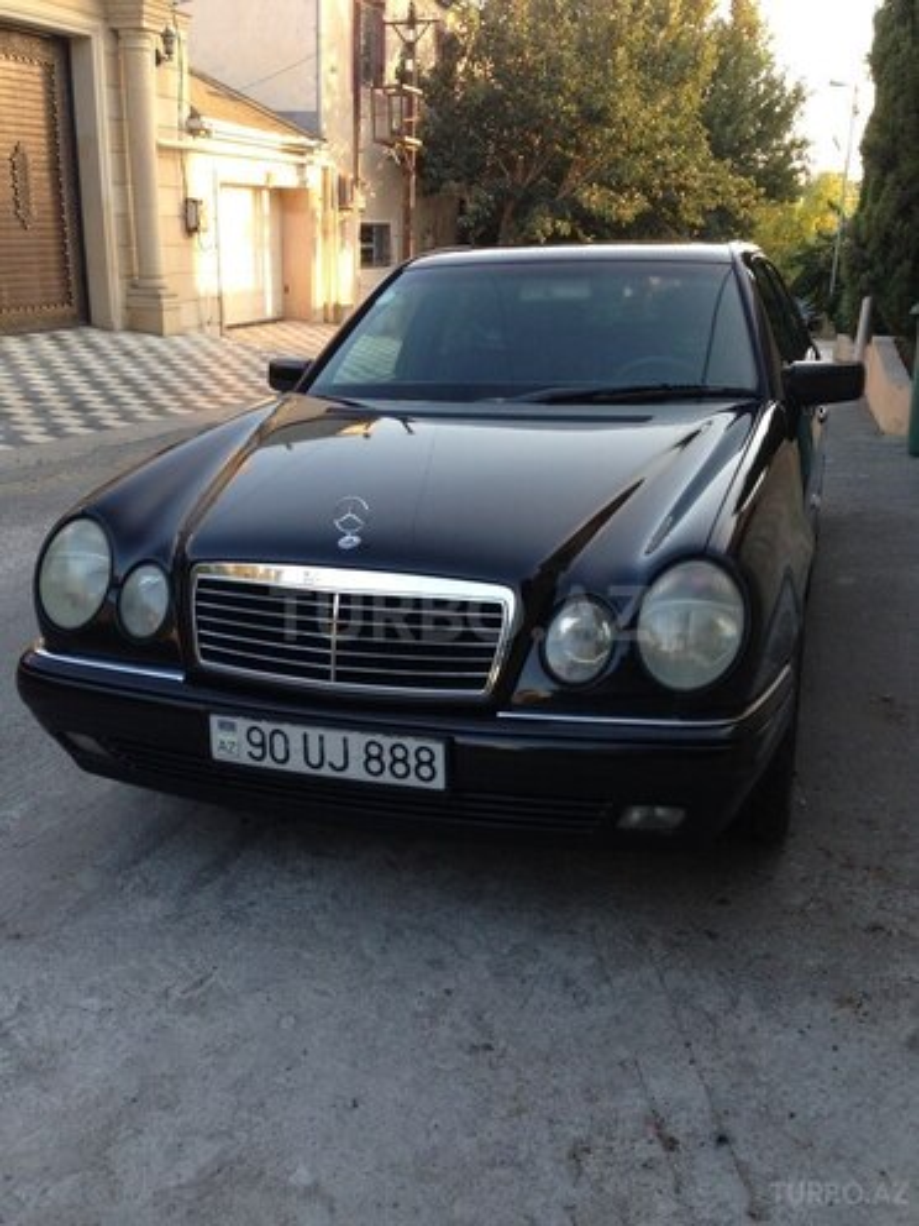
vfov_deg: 55.4
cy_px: 613
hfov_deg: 42.9
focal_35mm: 33
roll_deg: -2.2
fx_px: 1168
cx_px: 460
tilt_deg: -16.5
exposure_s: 1/120
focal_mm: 4.12
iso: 64
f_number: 2.4
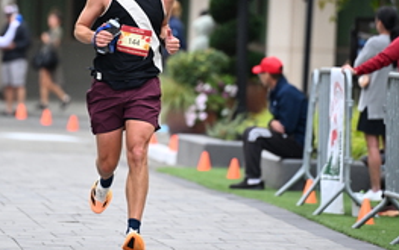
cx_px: 163
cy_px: 64
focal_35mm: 426
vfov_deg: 3.1
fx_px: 4637
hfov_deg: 4.9
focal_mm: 200
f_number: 2.8
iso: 1000
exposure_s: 1/1600
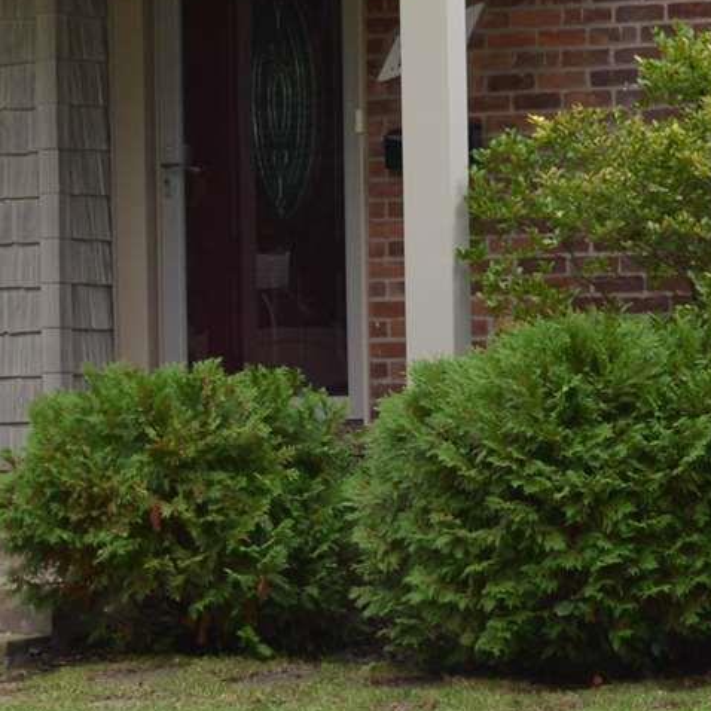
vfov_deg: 9.7
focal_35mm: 180
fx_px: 4183
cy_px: 357
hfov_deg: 9.7
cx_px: 535
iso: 125
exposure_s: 1/125
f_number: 4
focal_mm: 22
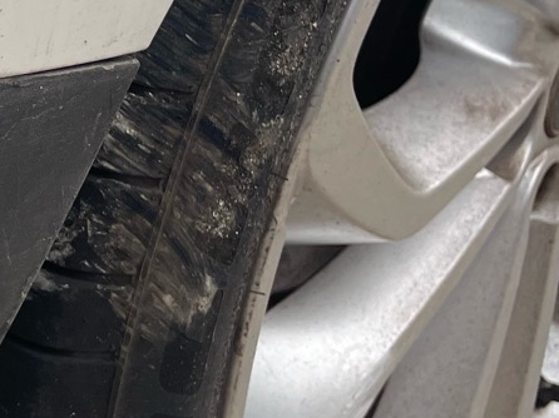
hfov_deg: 16.3
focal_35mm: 105
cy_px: -33
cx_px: -395
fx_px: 1695
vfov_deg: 13.8
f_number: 1.6
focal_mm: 4.2
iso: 32
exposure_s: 1/272
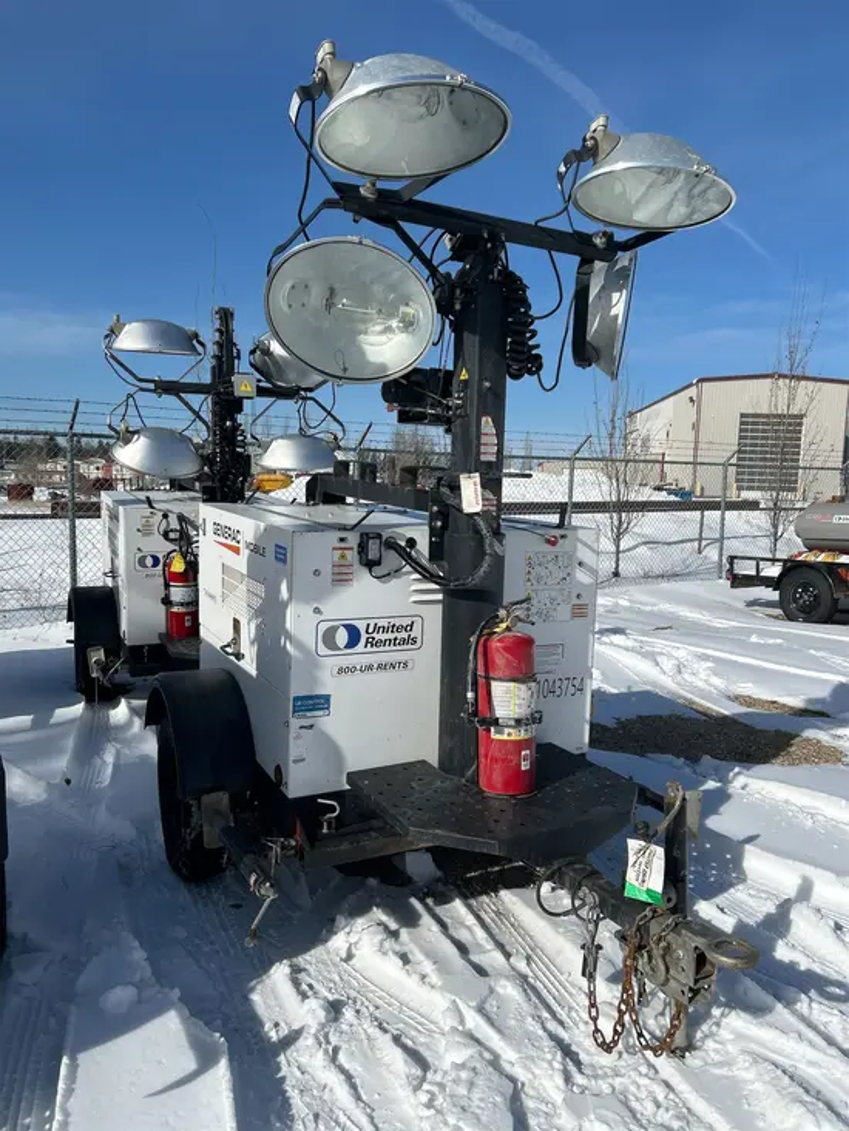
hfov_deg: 53.1
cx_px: 424
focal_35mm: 26
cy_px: 566
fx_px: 850
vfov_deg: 67.3
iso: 50
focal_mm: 5.7
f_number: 1.5
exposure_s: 1/8000
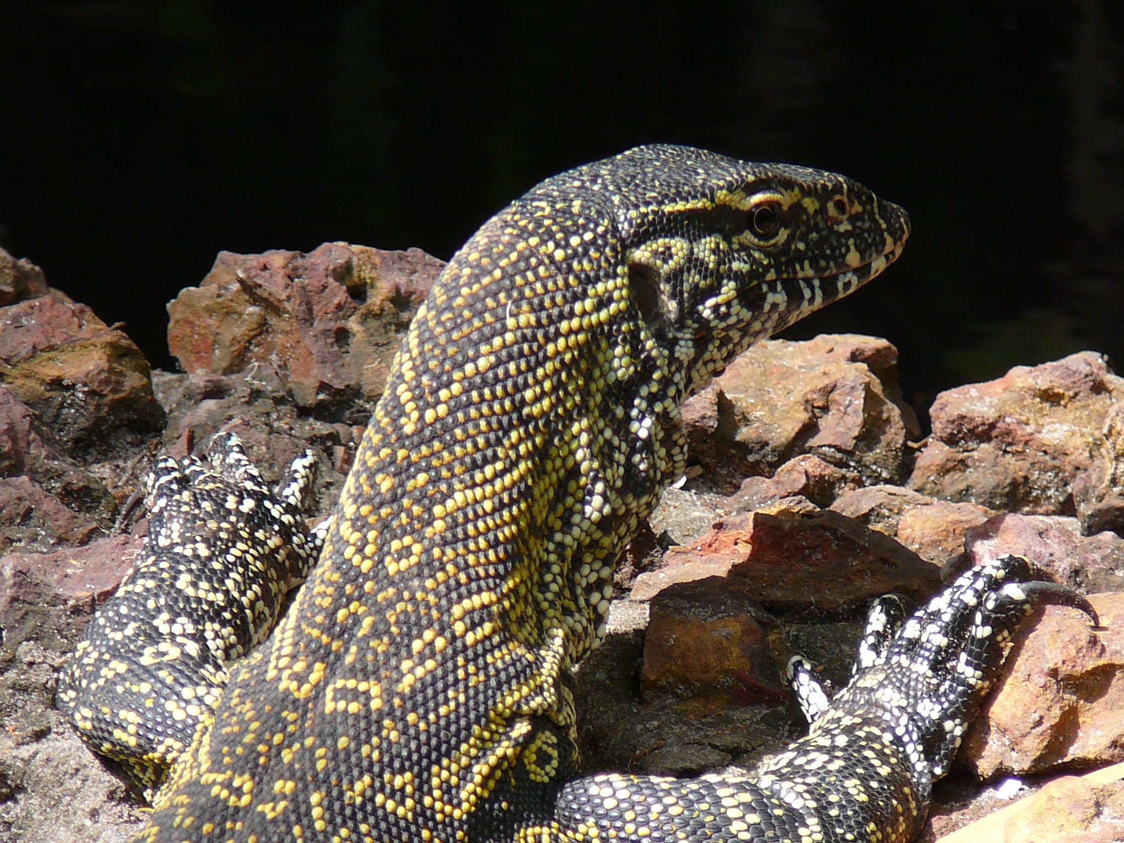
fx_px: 9287
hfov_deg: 6.9
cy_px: 422
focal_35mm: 286
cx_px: 562
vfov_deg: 5.2
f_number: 4.1
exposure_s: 1/100
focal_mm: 34.1
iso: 80
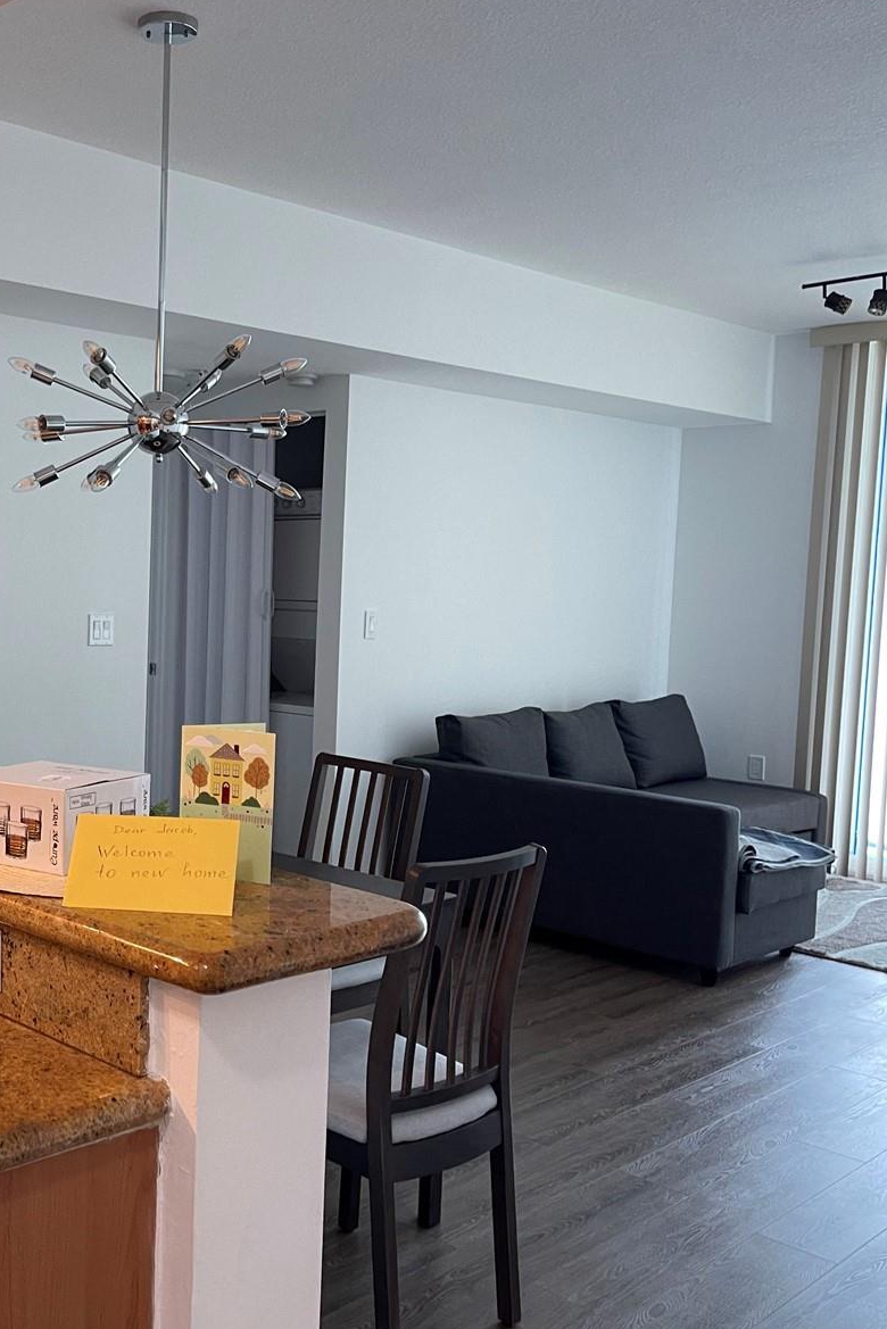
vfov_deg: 51.9
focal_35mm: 37
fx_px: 1367
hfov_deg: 34.3
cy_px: 671
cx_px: 115
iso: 160
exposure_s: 1/60
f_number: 1.6
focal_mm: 5.1
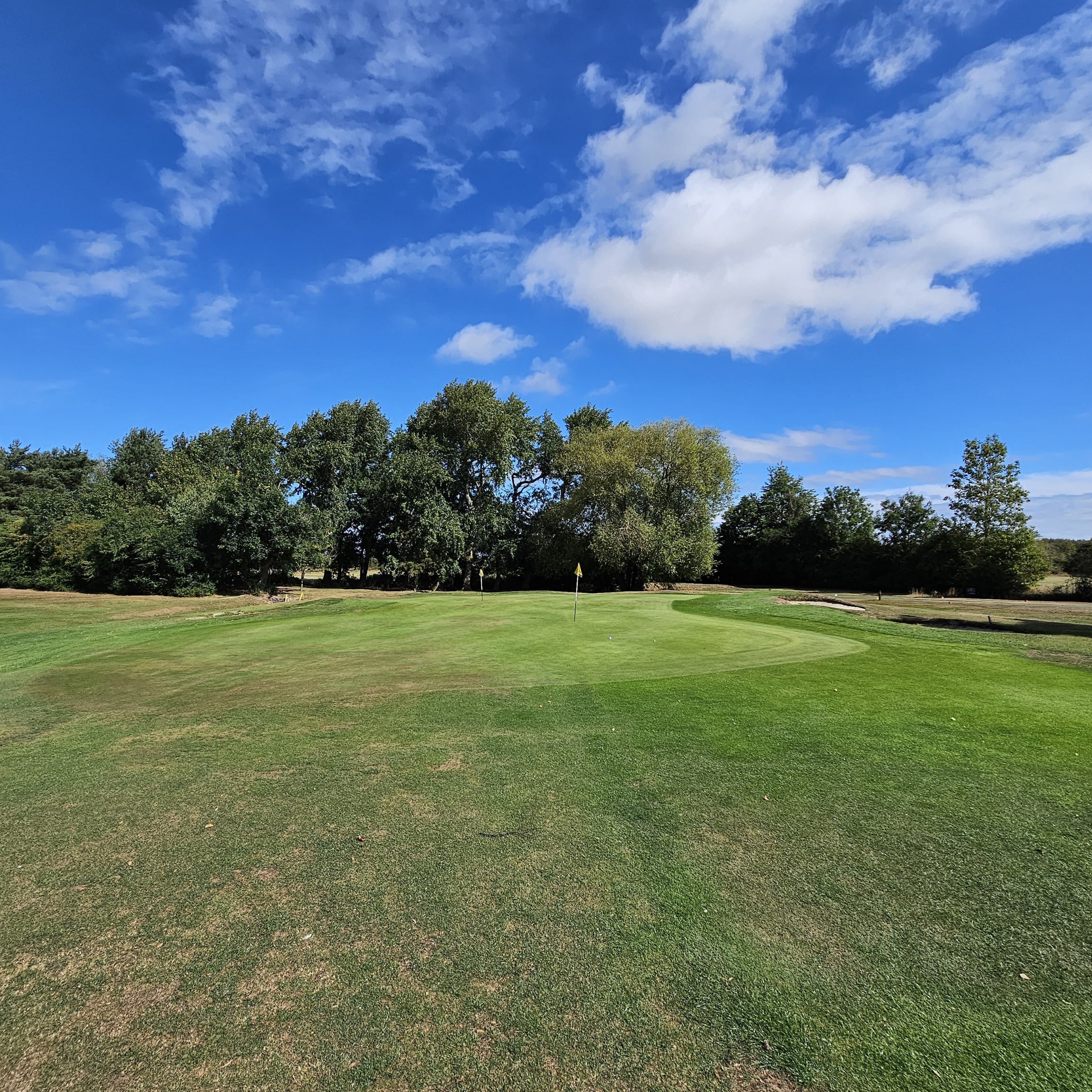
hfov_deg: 87.4
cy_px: 550
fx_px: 571
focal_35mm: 16
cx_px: 531
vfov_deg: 87.4
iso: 50
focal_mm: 2.2
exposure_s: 1/5000
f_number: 2.2
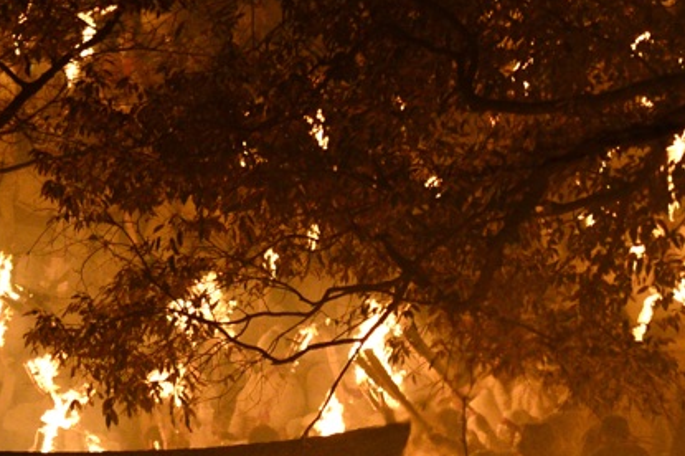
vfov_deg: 5.0
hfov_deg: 7.6
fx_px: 5133
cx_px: -154
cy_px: 675
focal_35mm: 270
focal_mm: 70
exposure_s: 1/320
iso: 2000
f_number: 4
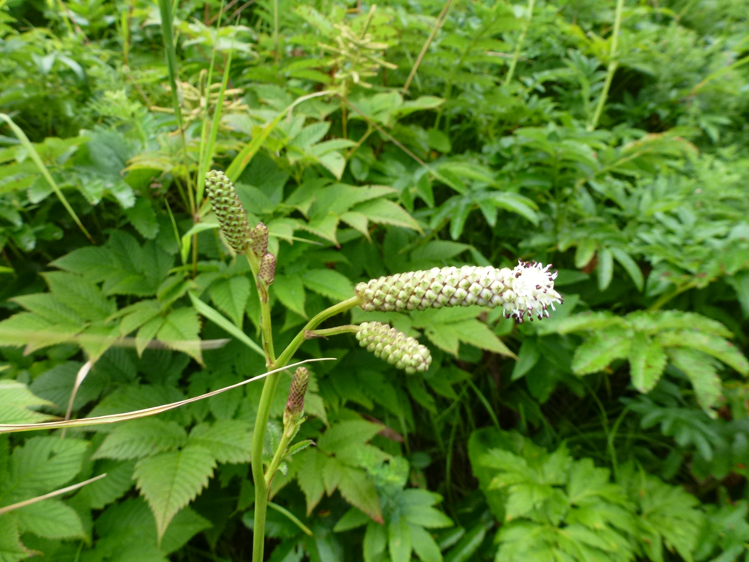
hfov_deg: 71.6
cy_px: 281
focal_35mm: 24
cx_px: 374
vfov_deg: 56.8
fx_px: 519
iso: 200
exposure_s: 1/250
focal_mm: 4.3
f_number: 3.5
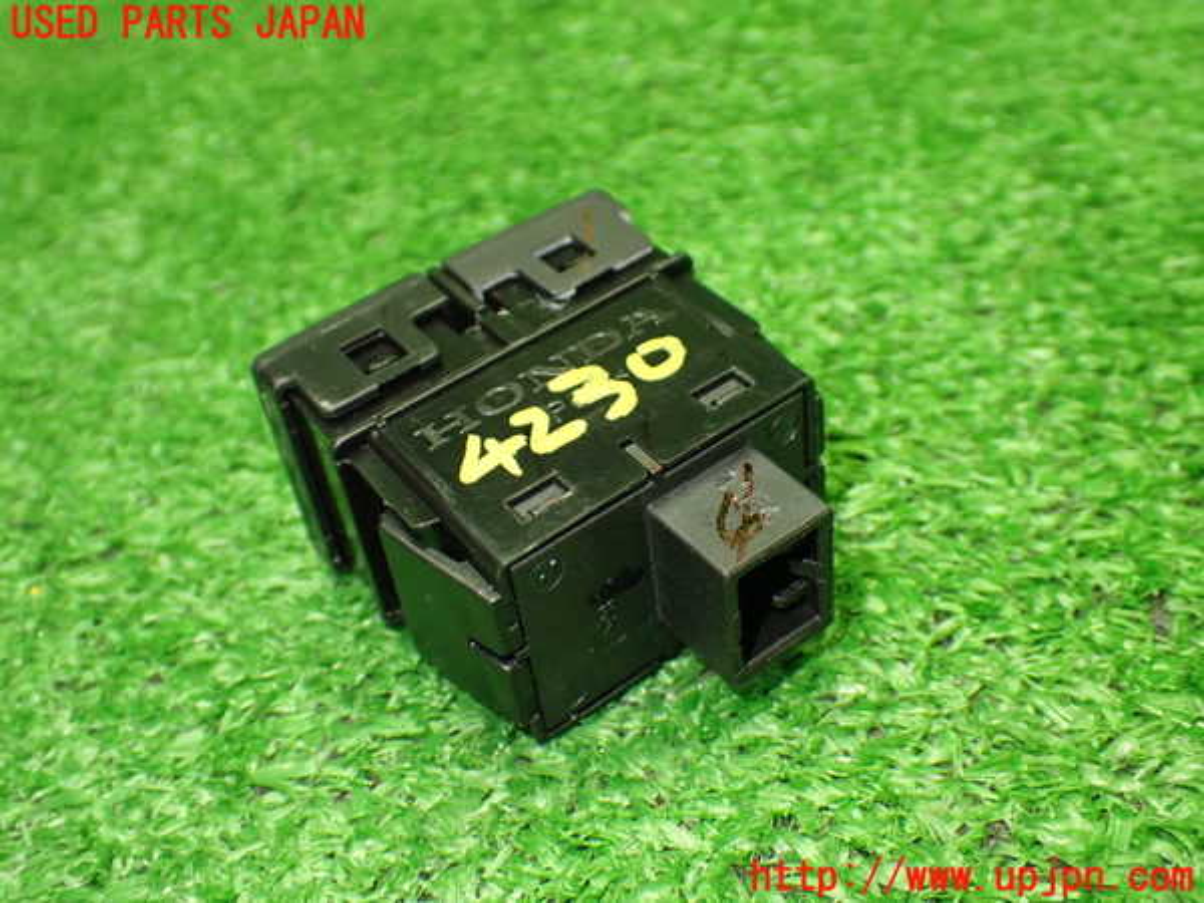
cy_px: 452
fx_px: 1426
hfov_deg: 45.8
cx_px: 602
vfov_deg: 35.1
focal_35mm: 41
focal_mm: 7.31
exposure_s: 1/100
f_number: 2.8
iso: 800
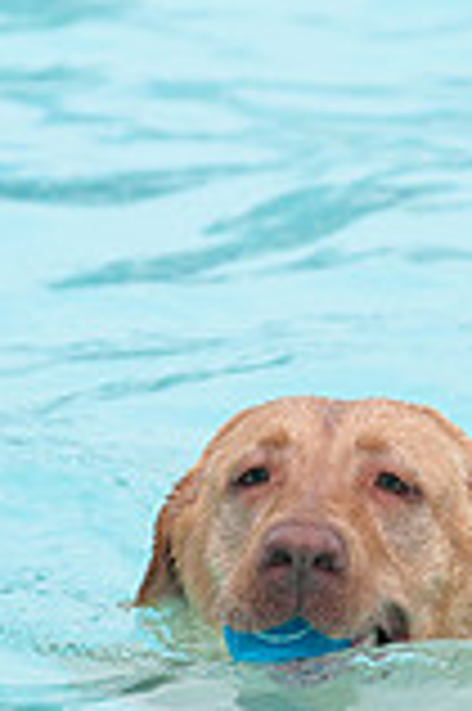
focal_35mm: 854
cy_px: 576
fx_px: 16831
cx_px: 267
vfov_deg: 2.4
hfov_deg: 1.6
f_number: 5.6
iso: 200
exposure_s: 1/1000
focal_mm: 200
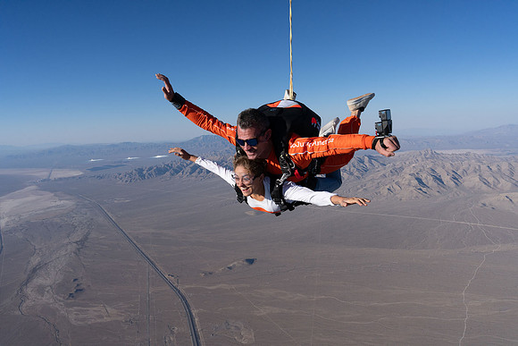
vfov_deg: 53.2
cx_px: 259
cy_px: 173
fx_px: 345
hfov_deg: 73.7
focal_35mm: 24
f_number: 11
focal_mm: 24
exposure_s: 1/2000
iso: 800
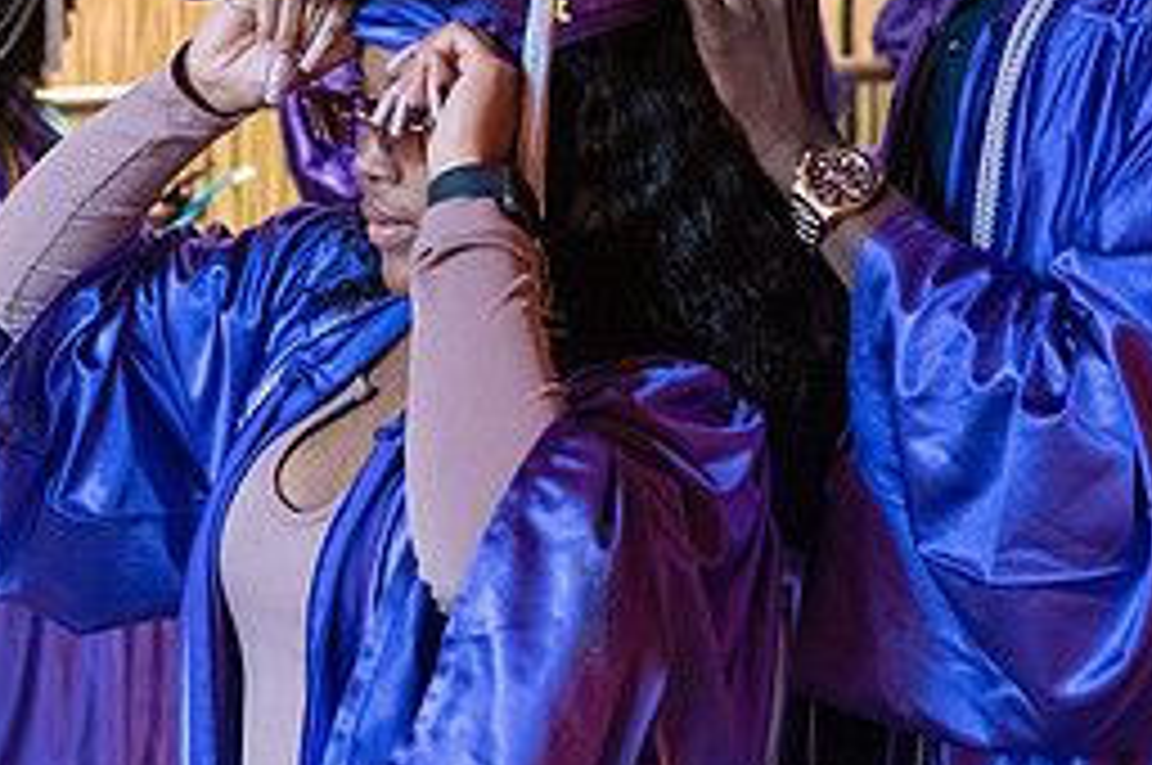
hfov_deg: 19.6
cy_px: 142
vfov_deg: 13.1
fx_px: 3324
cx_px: 713
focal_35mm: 104
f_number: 3.5
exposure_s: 1/200
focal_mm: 42
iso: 4000
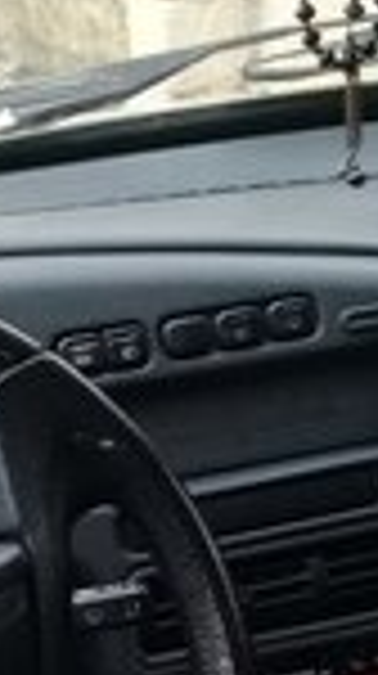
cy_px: 963
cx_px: 230
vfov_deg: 17.5
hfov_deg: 10.8
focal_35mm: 112
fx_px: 2002
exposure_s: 1/100
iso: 80
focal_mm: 3.3
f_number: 2.2
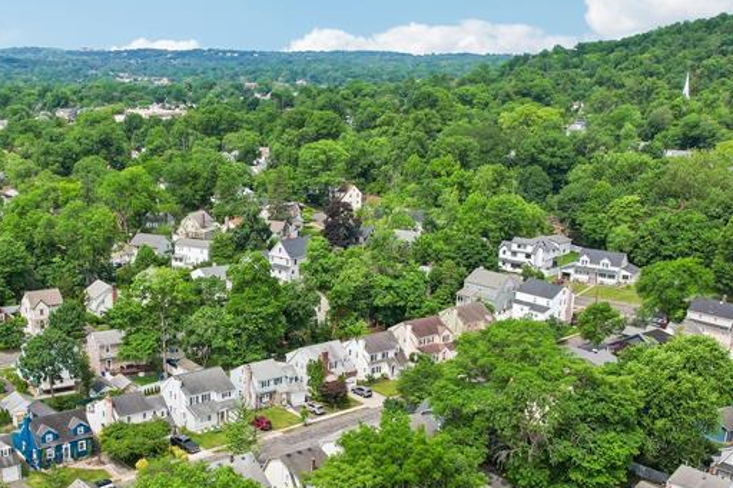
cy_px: 361
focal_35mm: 44
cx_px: 272
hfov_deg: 44.1
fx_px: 896
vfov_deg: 30.0
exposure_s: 1/1500
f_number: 2.8
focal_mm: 8.4
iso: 110
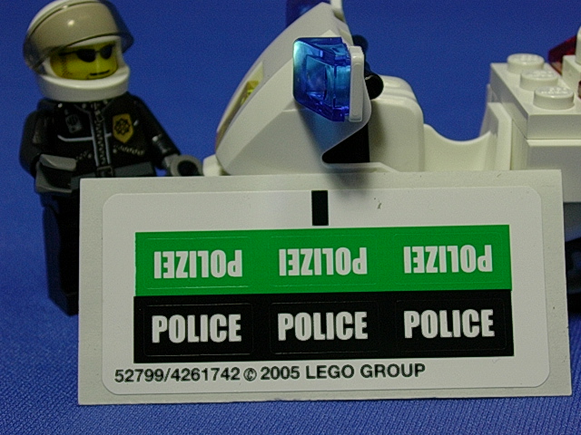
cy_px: 218
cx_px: 290
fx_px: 1259
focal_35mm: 75
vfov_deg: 19.6
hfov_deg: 26.0
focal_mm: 11.3
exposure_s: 1/42.7
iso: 70
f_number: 3.8
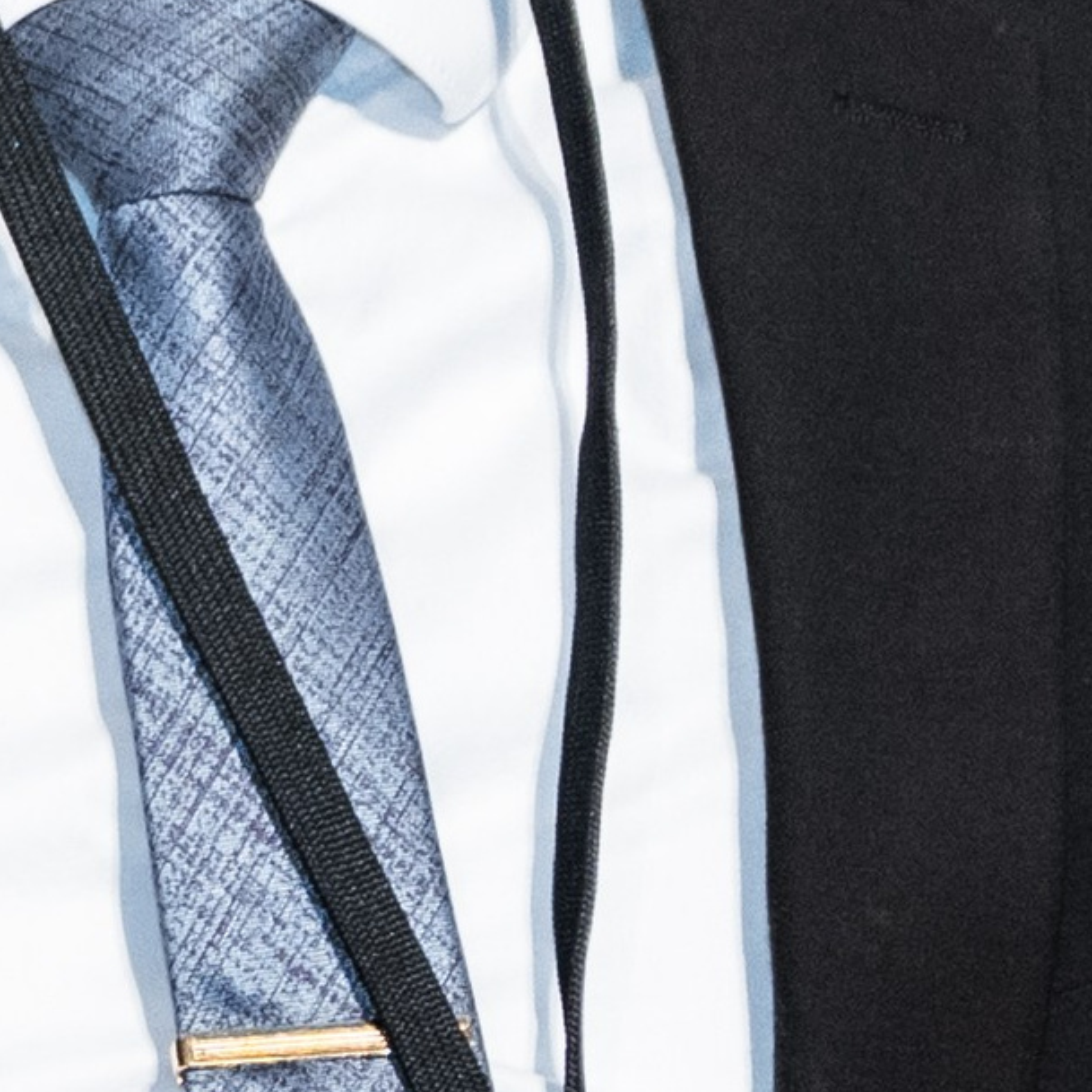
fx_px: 20986
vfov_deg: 3.0
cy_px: 188
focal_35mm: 588
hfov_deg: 3.0
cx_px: -605
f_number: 2.5
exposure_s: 1/200
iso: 1250
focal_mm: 64
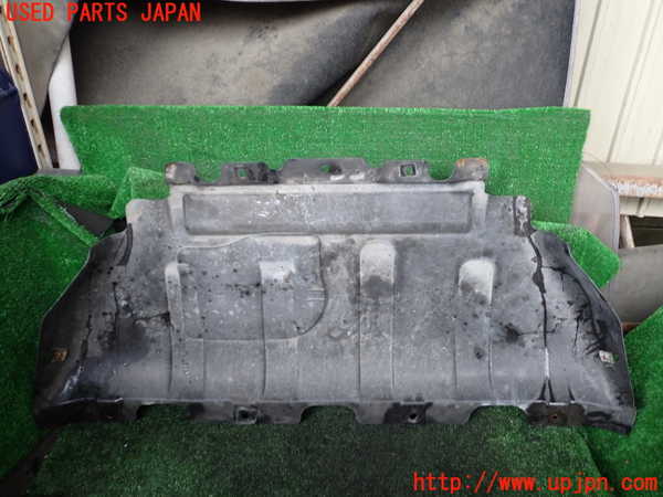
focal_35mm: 30
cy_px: 248
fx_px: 575
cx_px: 332
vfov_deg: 46.8
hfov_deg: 60.0
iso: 200
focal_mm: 5.4
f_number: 2.3
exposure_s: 1/40
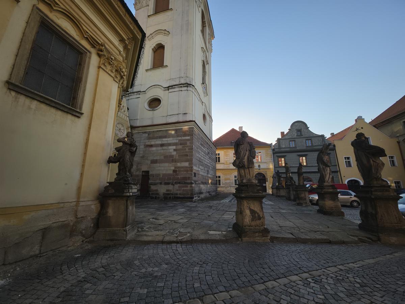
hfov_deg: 106.2
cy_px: 152
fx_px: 152
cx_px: 202
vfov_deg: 89.9
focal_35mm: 13
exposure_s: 1/493
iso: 16
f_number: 1.9
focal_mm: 2.2
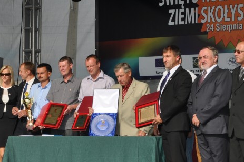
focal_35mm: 136
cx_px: 90
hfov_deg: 15.1
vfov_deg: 10.1
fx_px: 921
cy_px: 69
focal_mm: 42
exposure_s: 1/200
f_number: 11
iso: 200
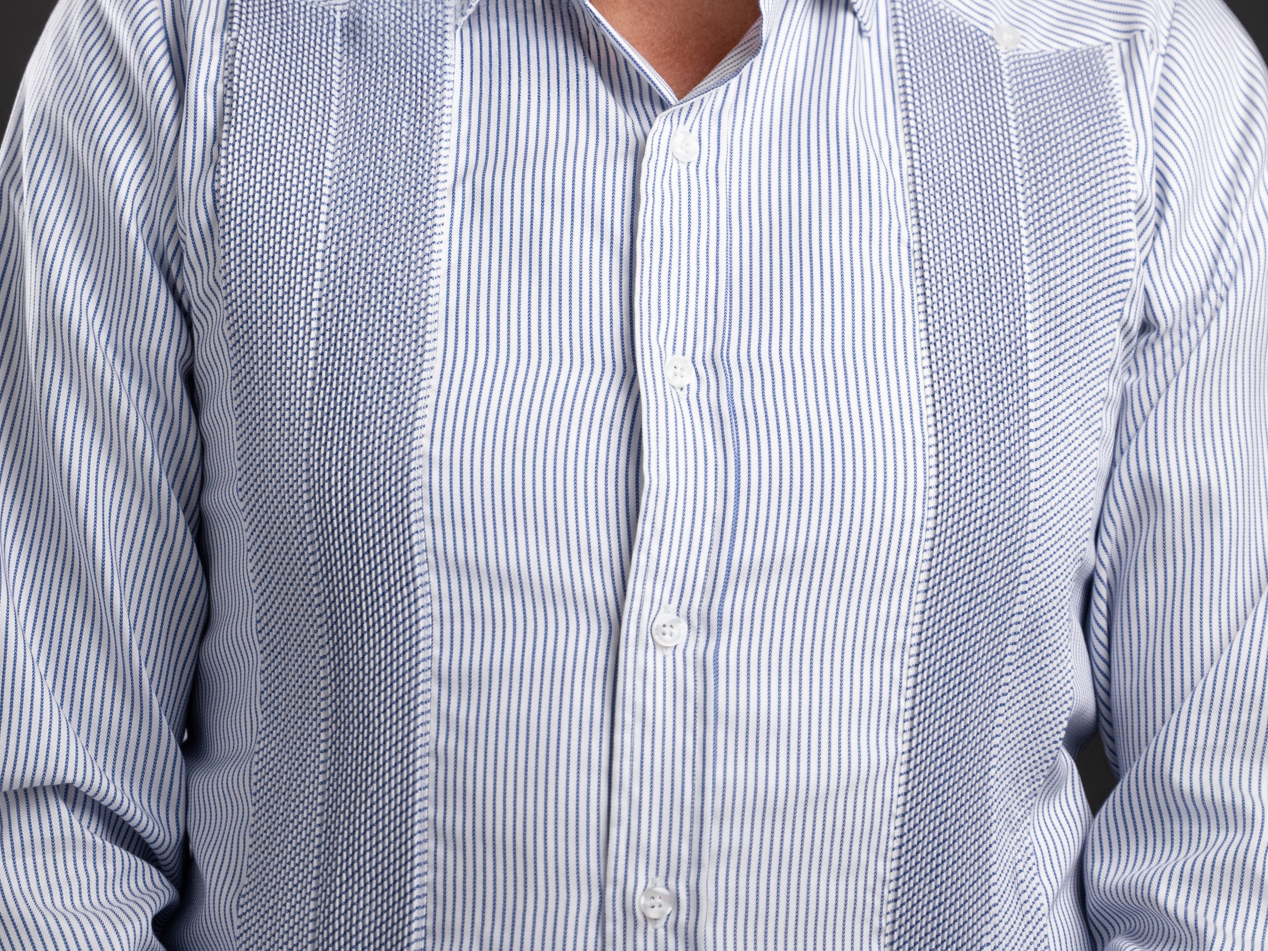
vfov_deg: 9.6
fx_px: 5642
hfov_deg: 12.8
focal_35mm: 154
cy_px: -14
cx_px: 809
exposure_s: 1/160
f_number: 2.8
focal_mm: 70
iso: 1000
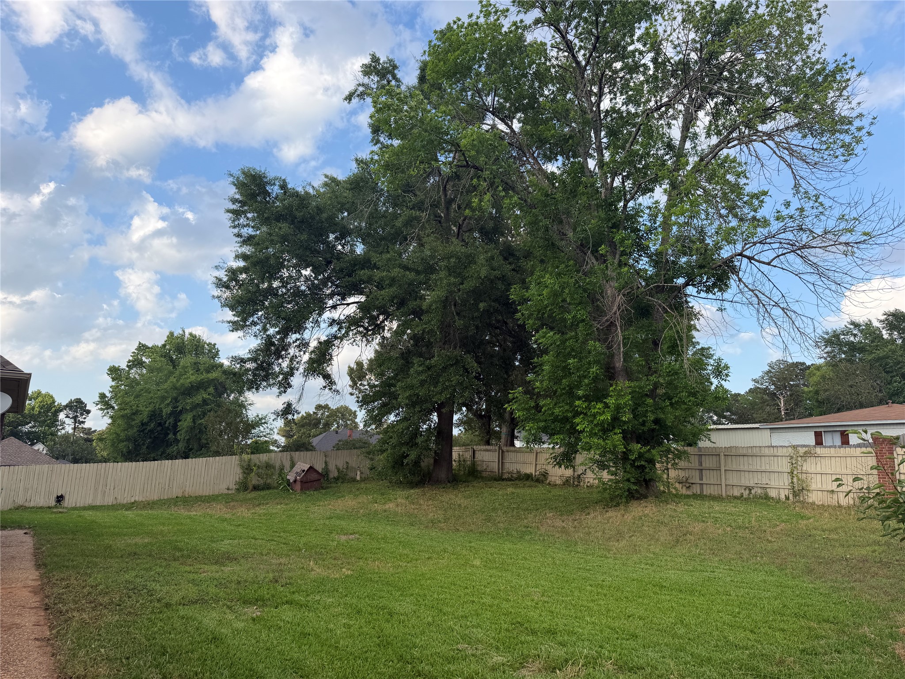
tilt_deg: +10.1
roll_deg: -1.4
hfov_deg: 71.6
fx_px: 627
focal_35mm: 24
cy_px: 340
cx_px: 452
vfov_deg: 56.8
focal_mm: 6.76
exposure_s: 1/1727
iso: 80
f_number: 1.78
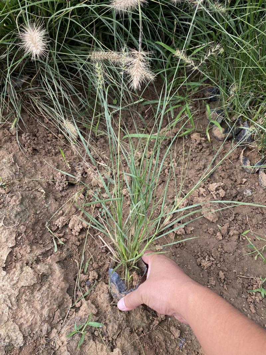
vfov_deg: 67.3
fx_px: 266
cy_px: 178
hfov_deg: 53.1
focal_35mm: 26
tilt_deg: -58.9
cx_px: 133
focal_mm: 4.25
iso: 32
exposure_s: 1/260
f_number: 1.8
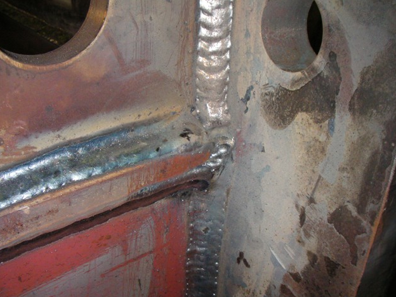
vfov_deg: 36.8
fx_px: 446
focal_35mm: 39
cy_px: 152
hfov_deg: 47.9
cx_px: 201
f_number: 5.6
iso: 200
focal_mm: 6.3
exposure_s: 1/30
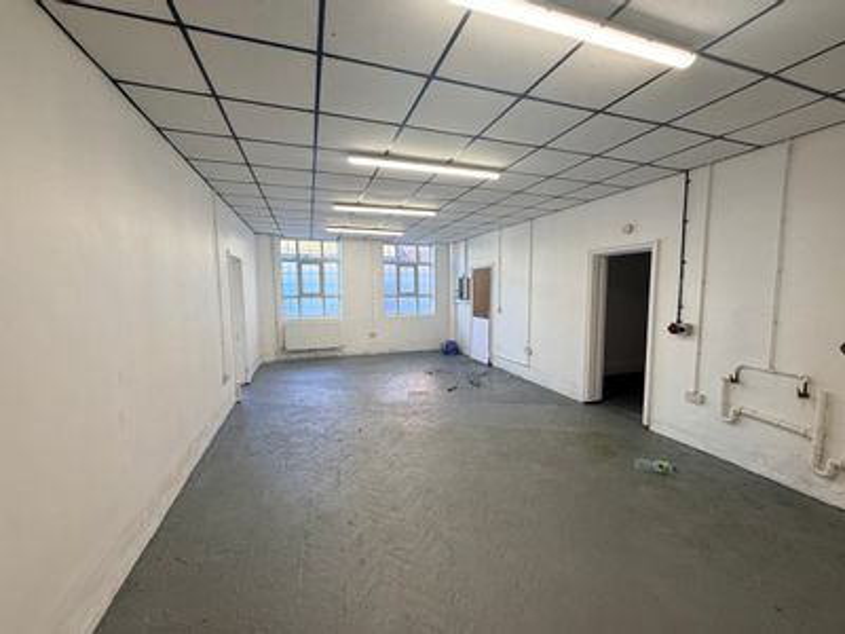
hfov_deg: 102.1
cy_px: 317
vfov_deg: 85.7
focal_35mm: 14
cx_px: 422
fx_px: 342
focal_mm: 2.22
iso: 160
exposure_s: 1/100
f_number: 2.2
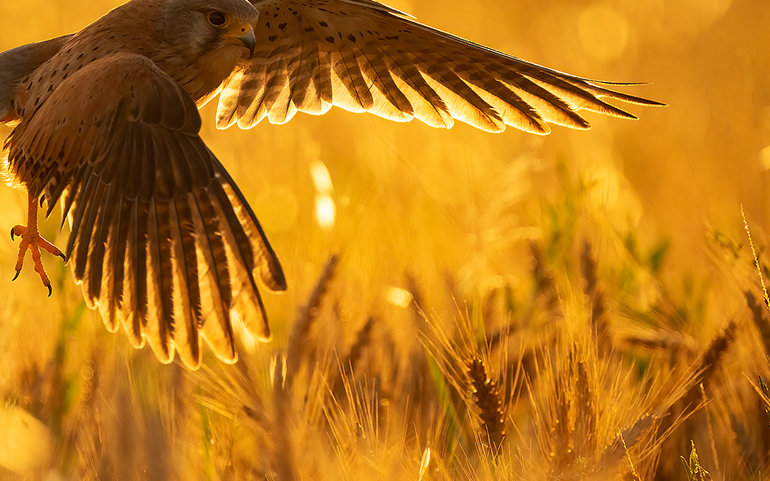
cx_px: 223
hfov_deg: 2.2
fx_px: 20336
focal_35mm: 969
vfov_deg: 1.4
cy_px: 241
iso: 2500
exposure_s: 1/4000
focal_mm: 600
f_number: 6.3
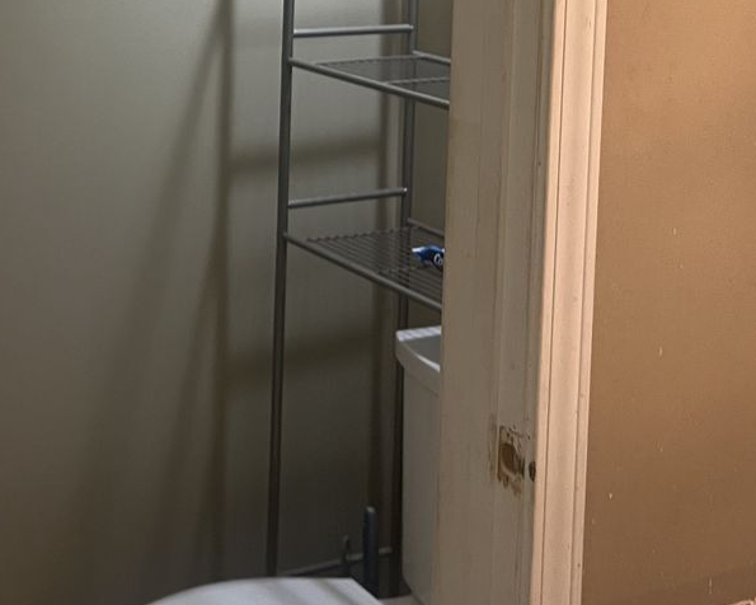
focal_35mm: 64
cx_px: 57
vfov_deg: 22.5
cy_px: -60
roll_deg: -1.2
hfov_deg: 28.3
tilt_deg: -1.8
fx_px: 1432
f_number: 1.5
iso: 100
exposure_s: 1/60
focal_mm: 5.7
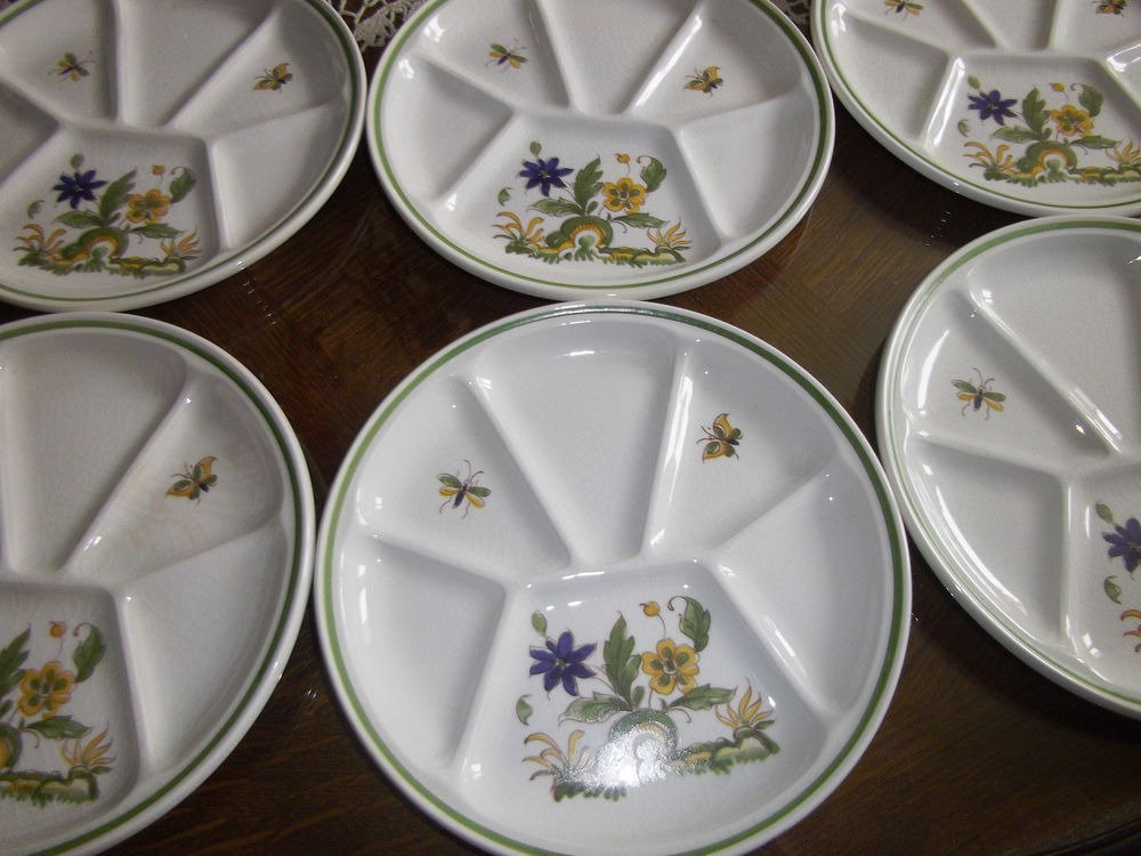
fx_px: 890
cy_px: 428
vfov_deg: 51.4
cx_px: 570
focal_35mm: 27
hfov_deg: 65.3
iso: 100
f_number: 3.2
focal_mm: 4.9
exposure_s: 1/50
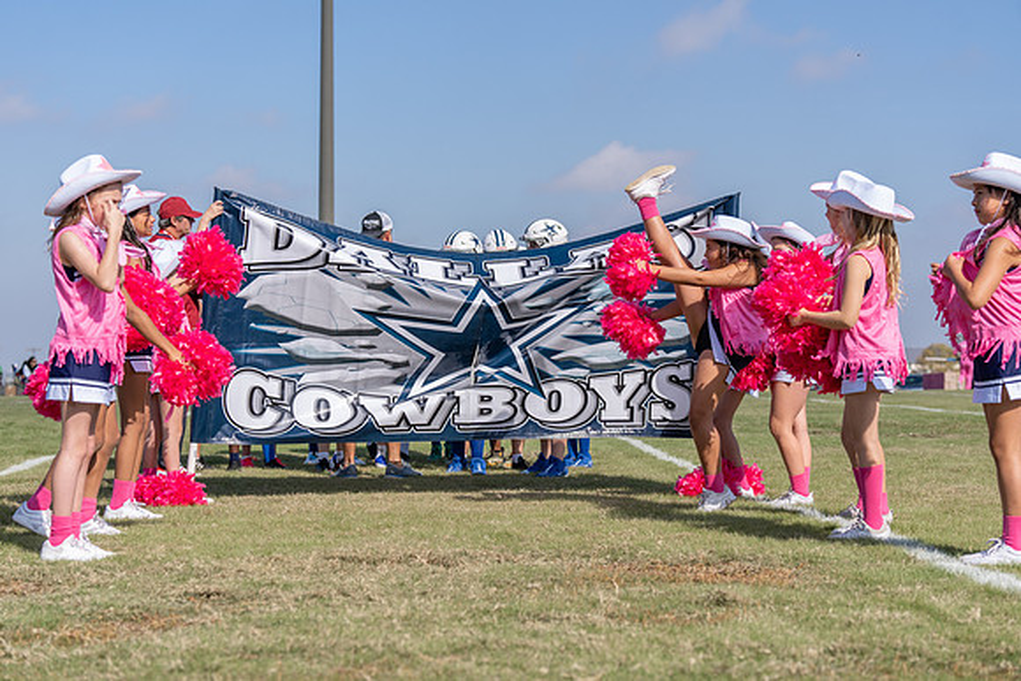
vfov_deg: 18.9
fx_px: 2045
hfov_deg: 28.0
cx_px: 510
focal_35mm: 72
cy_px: 340
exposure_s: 1/1600
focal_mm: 70
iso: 125
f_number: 4
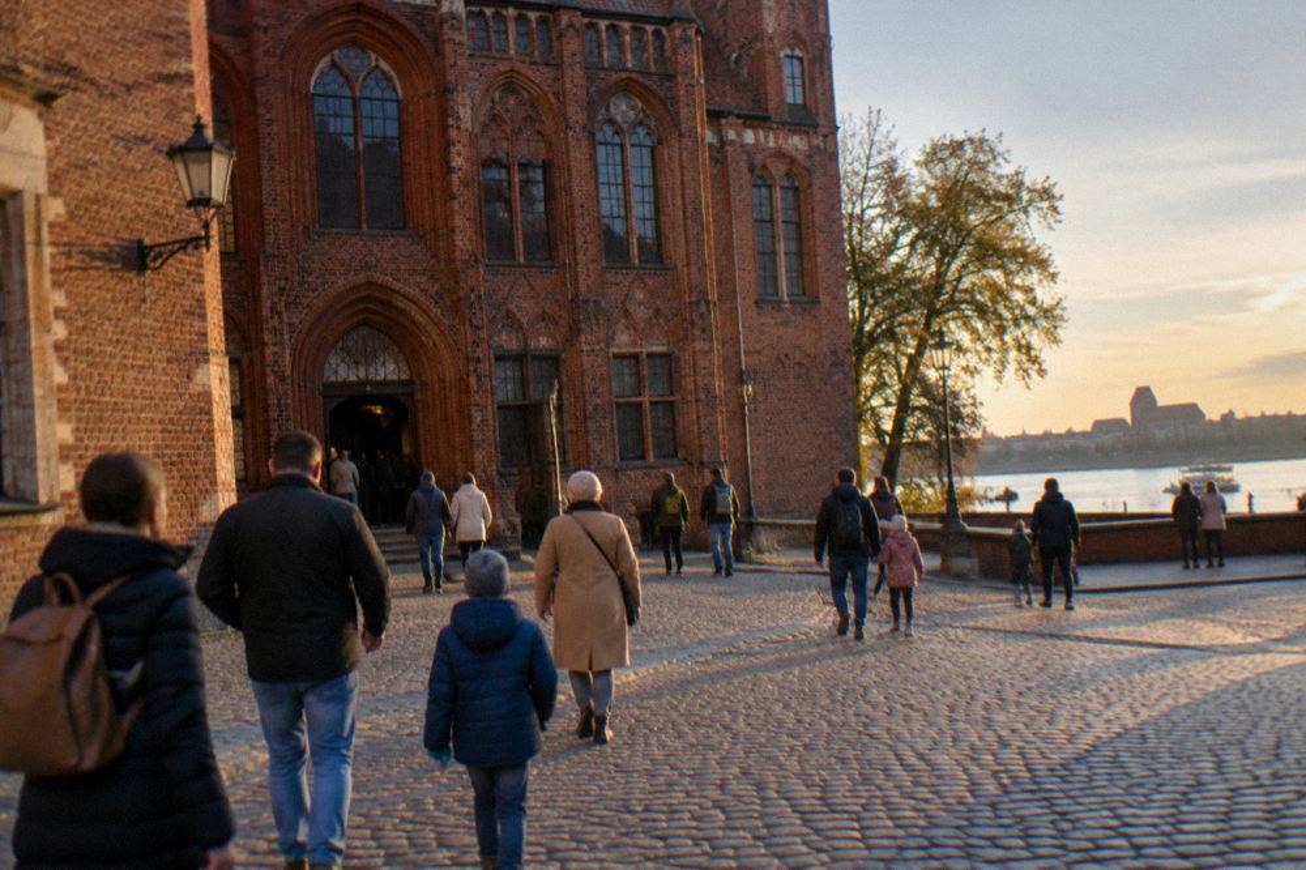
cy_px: 435
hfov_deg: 31.4
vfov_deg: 21.2
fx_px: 2321
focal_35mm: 64
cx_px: 653
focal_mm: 64
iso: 6400
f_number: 4
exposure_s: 1/125
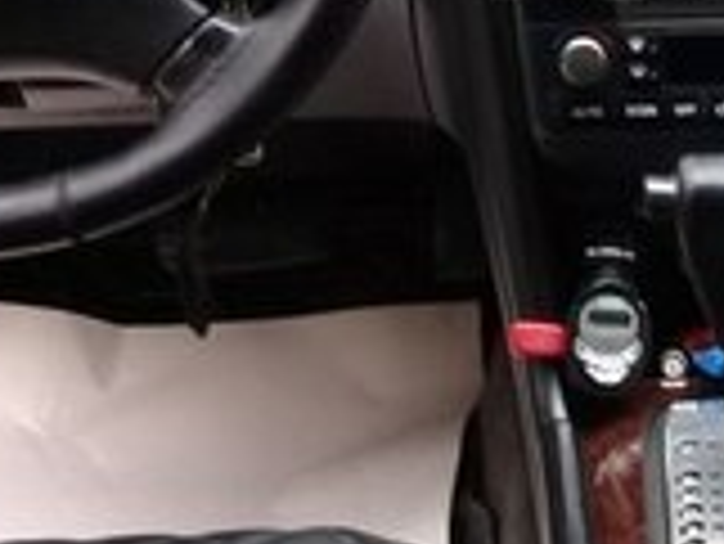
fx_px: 2658
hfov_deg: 14.9
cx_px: 913
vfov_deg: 11.5
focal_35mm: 127
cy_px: -70
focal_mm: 3.3
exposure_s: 1/33
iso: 50
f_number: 2.2
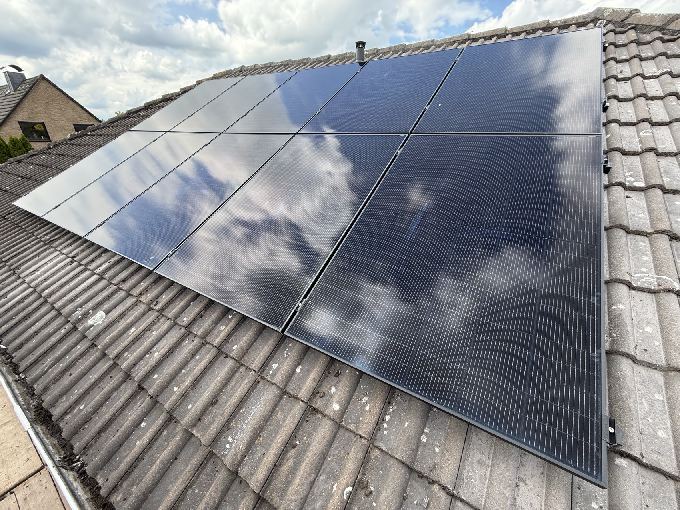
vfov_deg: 85.7
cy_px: 255
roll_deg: -0.5
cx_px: 340
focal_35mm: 14
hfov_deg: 102.1
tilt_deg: -22.5
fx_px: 275
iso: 50
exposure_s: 1/355
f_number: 2.2
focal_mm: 2.22
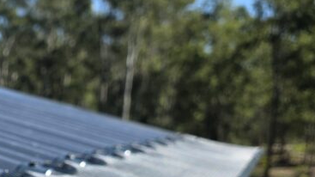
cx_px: -52
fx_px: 584
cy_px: 199
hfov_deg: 27.0
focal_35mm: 70
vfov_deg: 16.6
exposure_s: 1/2985
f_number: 1.7
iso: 80
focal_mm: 6.3
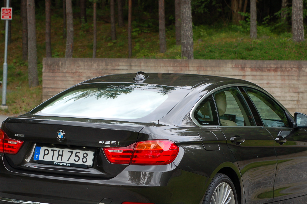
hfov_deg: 18.4
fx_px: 946
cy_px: 144
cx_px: 150
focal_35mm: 111
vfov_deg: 12.3
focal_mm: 50
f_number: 5
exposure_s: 1/125
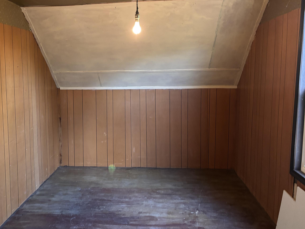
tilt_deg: -7.0
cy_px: 105
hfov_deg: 53.6
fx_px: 300
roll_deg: +0.6
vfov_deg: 41.8
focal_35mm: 34
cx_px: 124
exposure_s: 1/40
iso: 500
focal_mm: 5.96
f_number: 1.6
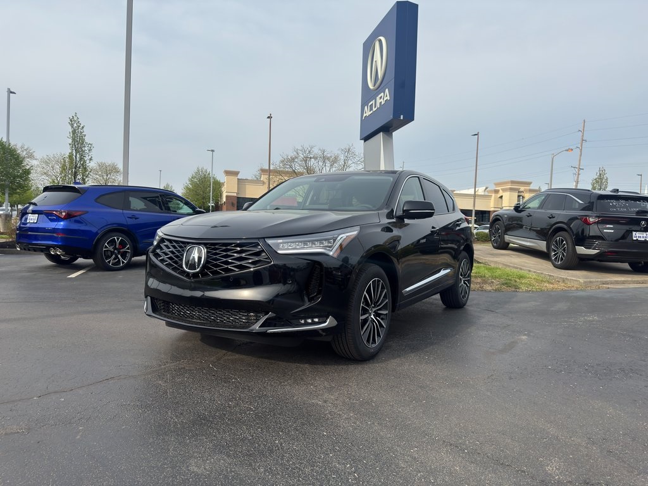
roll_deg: -2.0
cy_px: 243
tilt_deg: -0.7
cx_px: 324
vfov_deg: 56.8
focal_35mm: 24
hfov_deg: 71.6
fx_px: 449
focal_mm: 6.76
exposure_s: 1/4854
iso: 100
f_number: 1.78
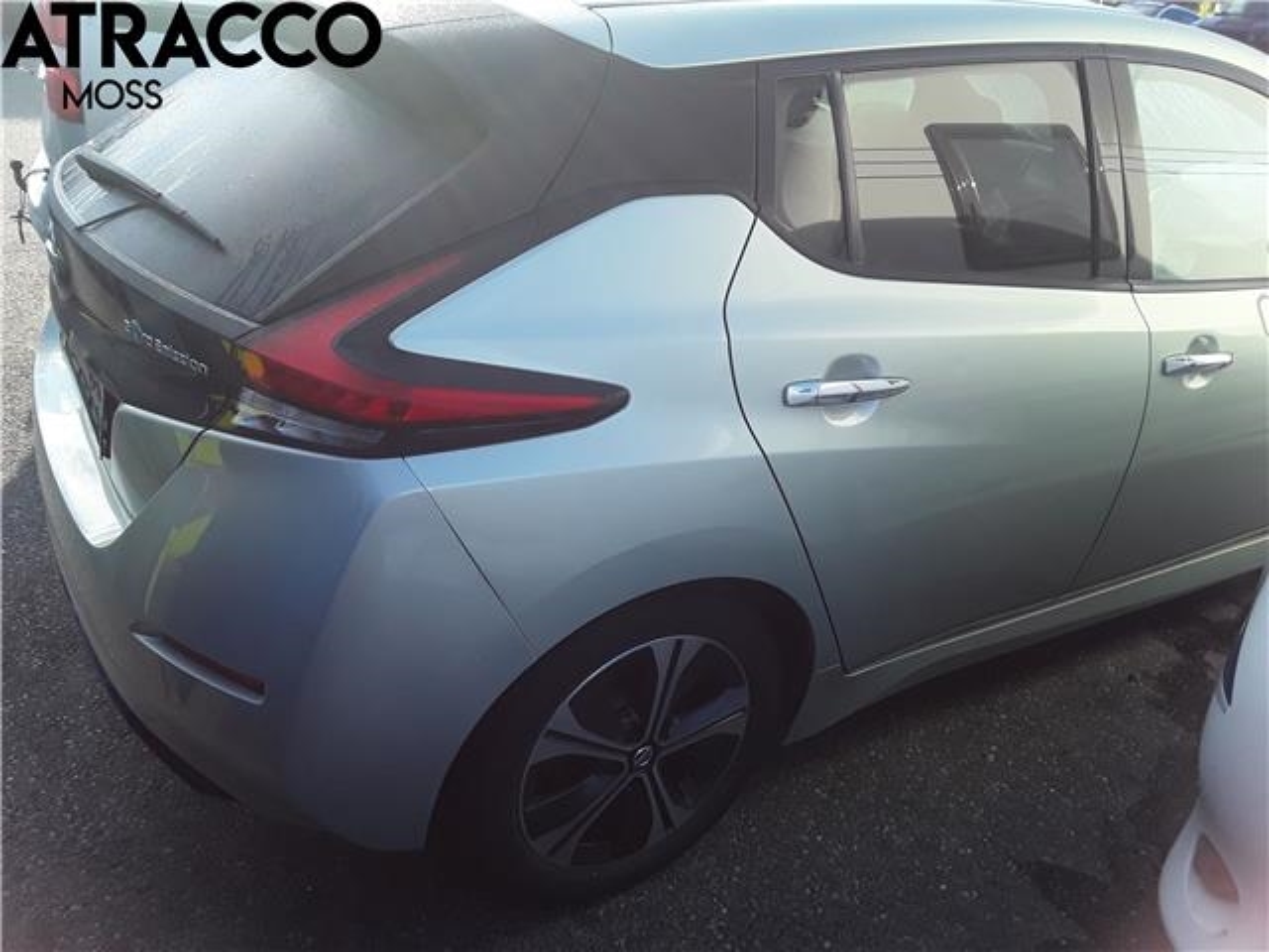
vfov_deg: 49.7
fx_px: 1026
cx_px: 634
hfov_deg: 63.4
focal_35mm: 28
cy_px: 476
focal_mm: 2.91
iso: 40
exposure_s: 1/316
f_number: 1.9
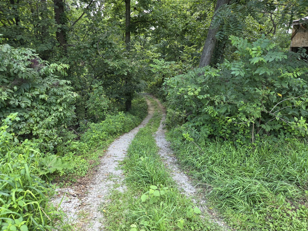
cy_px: 118
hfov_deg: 71.6
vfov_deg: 56.8
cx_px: 148
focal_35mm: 24
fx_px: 214
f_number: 1.8
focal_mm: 5.4
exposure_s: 1/180
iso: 100
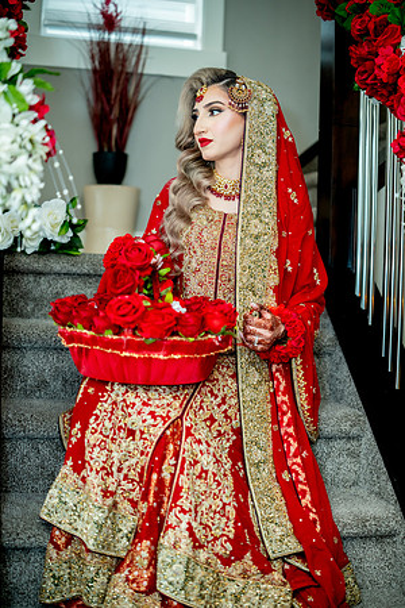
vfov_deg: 39.6
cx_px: 202
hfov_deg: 27.0
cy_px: 304
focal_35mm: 50
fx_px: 844
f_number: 2
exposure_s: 1/200
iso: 800
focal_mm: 50
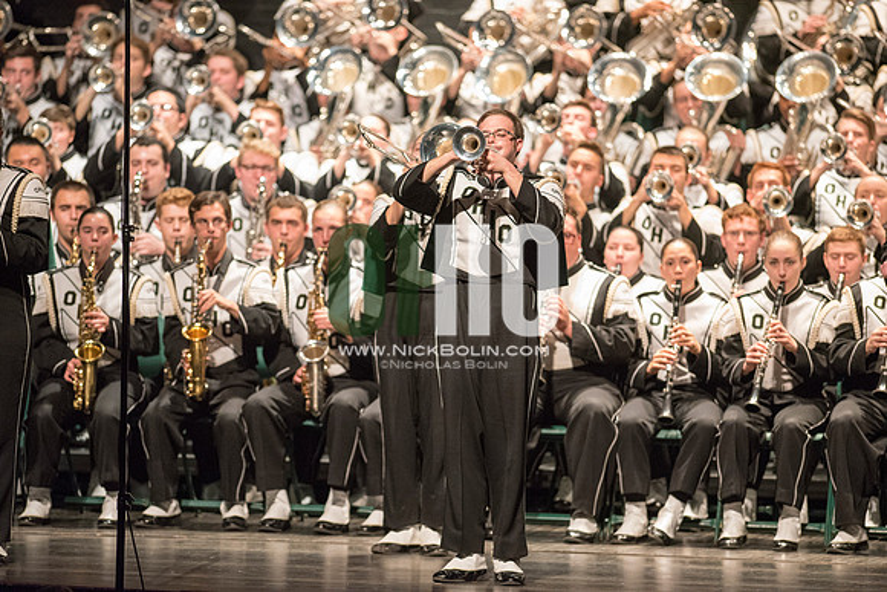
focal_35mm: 300
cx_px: 444
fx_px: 7393
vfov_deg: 4.6
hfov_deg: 6.9
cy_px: 296
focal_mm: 300
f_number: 2.8
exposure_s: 1/320
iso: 4000
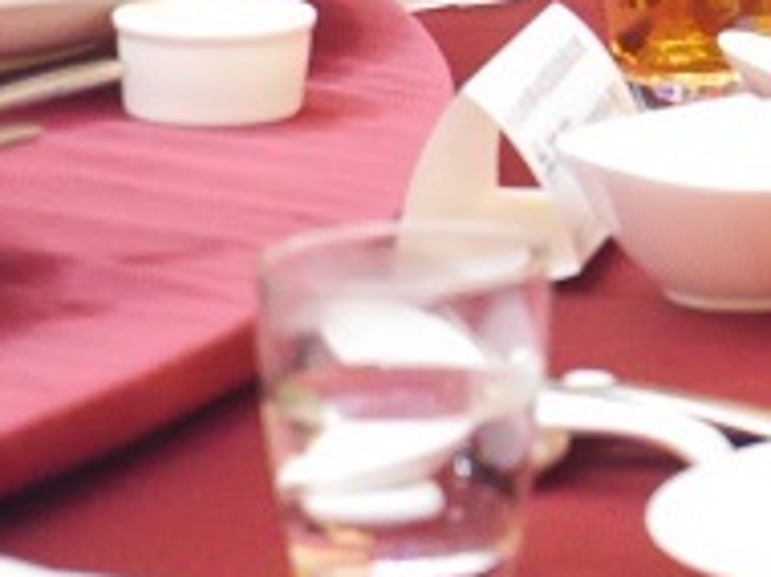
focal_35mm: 313
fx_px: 6963
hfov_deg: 6.2
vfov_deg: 4.7
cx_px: 1591
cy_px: -502
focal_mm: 35
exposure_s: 1/40
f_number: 2.8
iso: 3200
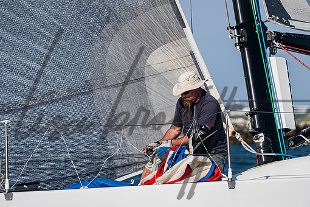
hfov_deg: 7.4
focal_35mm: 278
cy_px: 107
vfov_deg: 4.9
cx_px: 173
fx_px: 2394
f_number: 5
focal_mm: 185
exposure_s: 1/5000
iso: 400
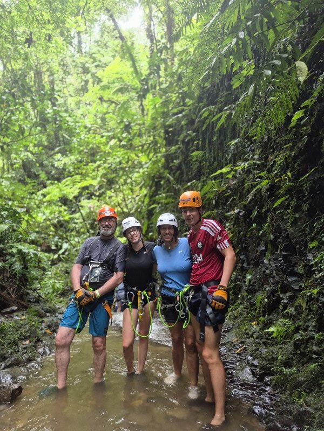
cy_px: 216
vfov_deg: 73.9
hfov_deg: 58.9
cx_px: 162
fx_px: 287
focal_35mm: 23
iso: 250
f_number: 1.8
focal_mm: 5.4
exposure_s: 1/120
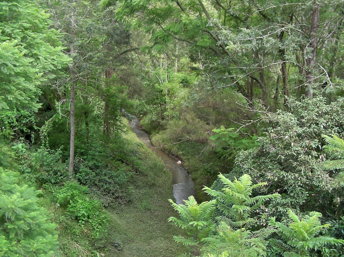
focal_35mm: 38
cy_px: 128
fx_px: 378
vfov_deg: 37.7
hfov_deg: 49.0
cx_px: 172
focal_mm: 6.3
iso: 50
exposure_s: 1/93
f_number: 3.5
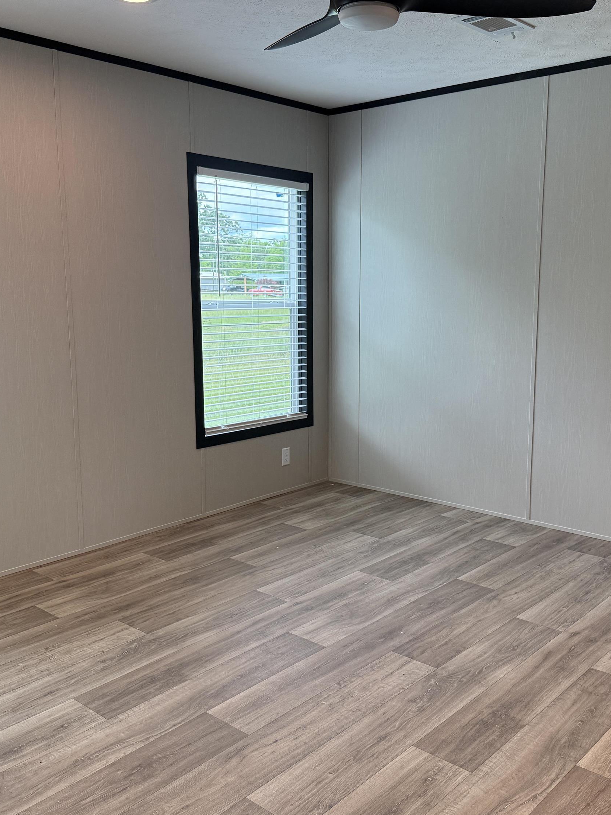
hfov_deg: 43.0
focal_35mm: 33
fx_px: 776
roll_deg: +0.1
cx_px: 311
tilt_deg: -9.0
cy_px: 403
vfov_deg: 55.3
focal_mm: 6.76
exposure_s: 1/228
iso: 200
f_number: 1.78
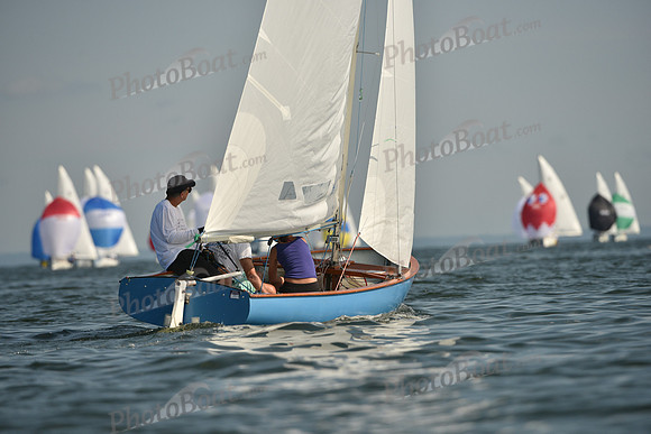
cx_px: 326
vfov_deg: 3.6
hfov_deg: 5.4
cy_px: 217
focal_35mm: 380
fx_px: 6873
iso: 250
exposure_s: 1/2500
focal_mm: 380
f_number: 5.6
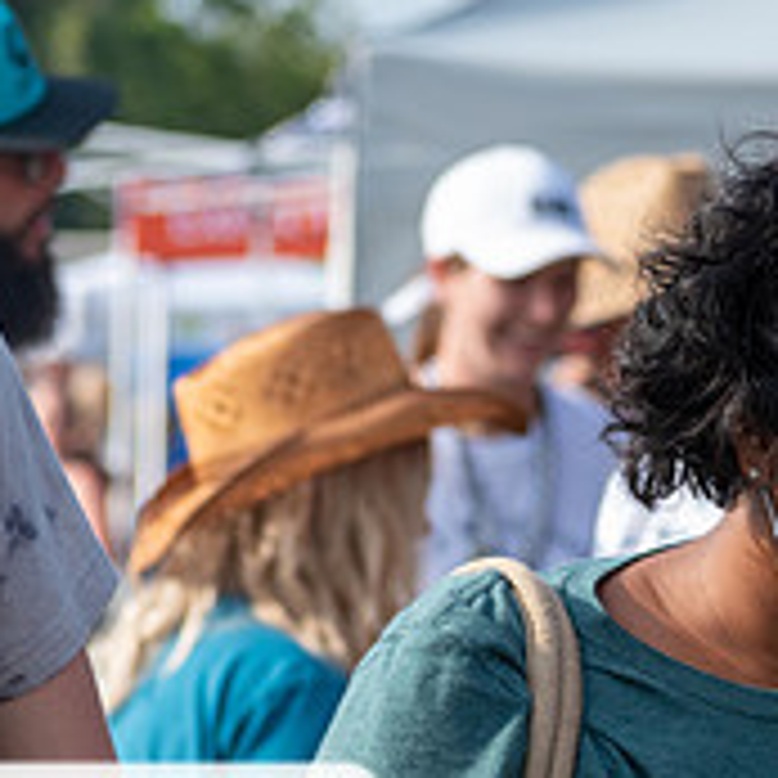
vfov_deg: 3.7
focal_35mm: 471
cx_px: 1111
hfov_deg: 3.7
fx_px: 11976
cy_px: 794
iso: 200
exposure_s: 1/500
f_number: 5.6
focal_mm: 110
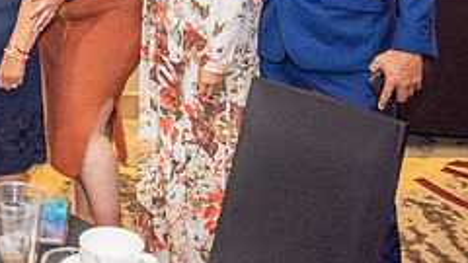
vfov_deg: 16.0
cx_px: -55
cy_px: -89
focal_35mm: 71
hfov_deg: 27.1
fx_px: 881
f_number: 2.8
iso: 1600
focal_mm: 28
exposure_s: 1/200
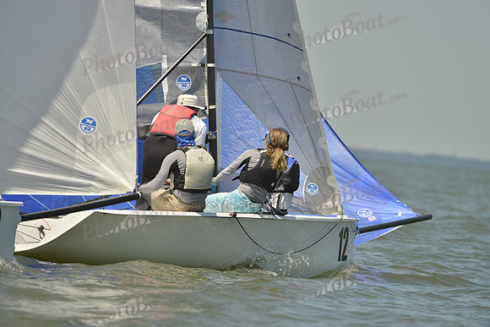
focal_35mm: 400
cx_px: 245
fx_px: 5445
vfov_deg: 3.4
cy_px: 164
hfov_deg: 5.2
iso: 200
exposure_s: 1/1250
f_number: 6.3
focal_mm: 400
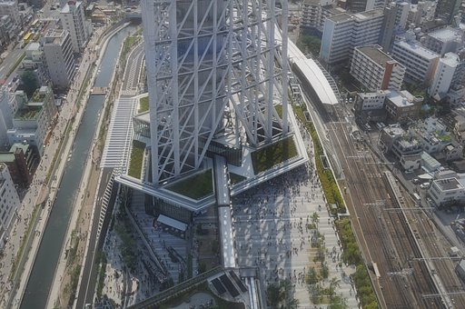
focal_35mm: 36
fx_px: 464
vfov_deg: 36.8
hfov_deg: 53.2
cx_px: 232
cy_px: 154
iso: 200
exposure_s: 1/320
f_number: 9
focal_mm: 24
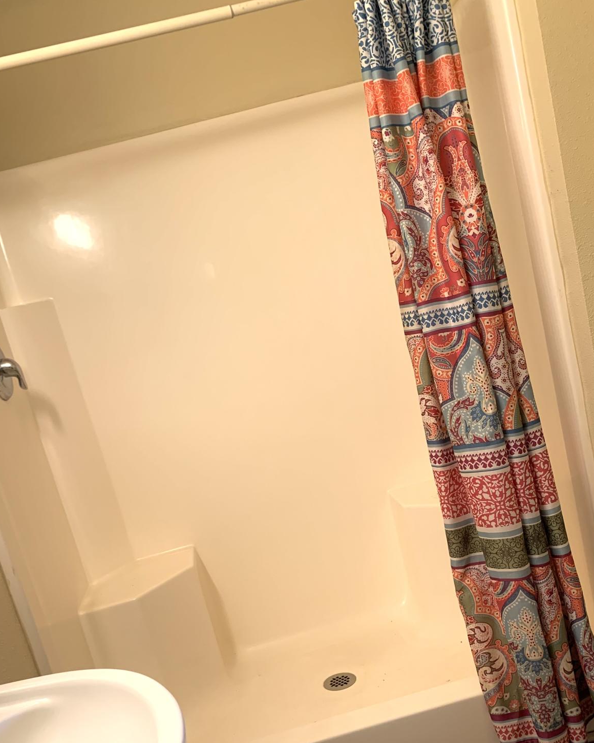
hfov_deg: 42.2
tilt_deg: -11.4
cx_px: 280
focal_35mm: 35
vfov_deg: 50.7
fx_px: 769
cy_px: 487
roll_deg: +15.0
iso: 100
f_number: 1.8
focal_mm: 4.25
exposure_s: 1/60
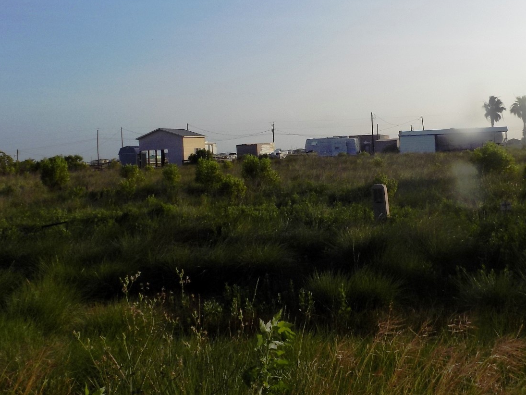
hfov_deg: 43.6
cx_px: 322
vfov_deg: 33.3
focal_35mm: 43
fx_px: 654
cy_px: 131
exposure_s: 1/1500
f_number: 3.1
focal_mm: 4
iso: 80
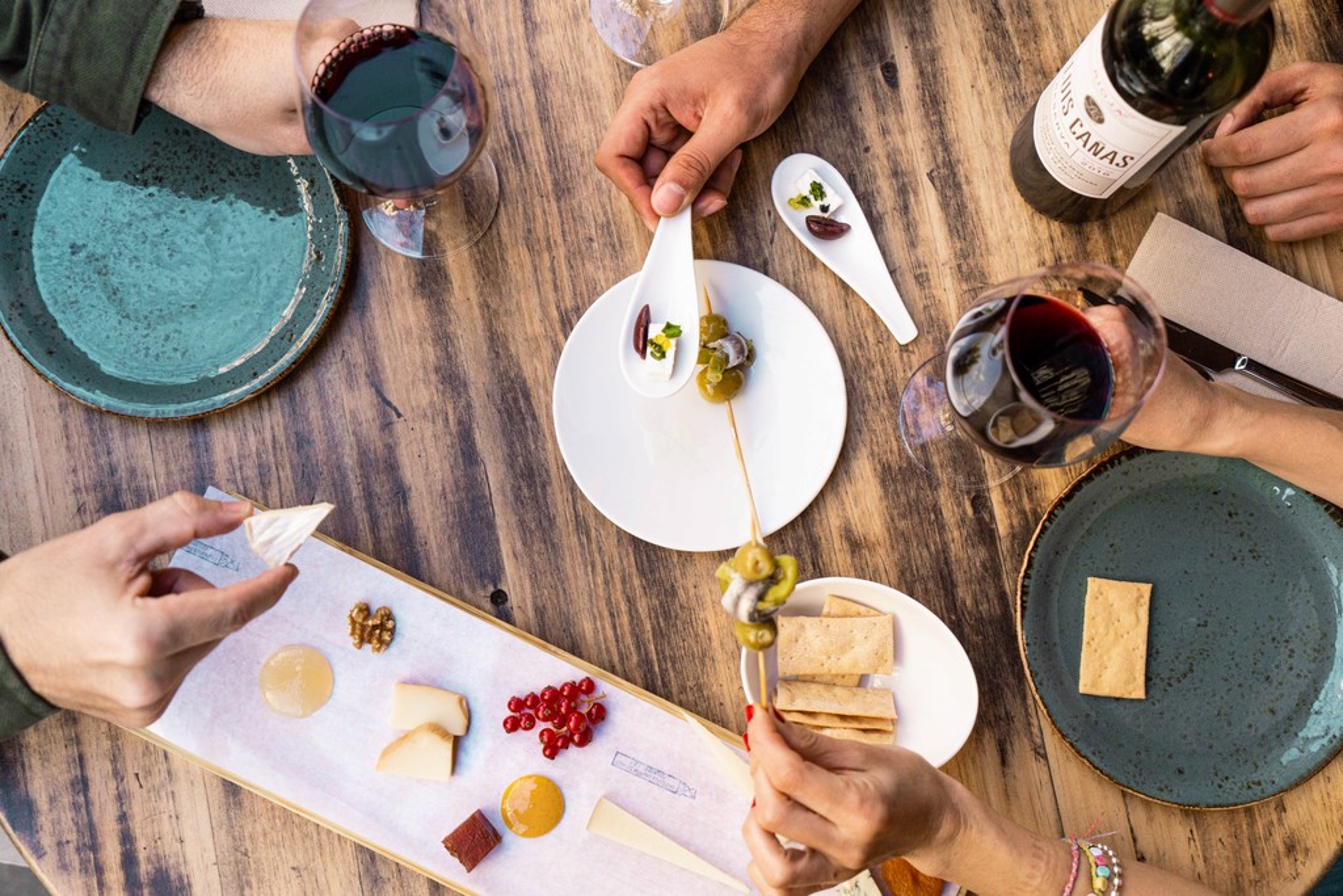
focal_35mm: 45
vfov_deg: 29.9
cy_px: 448
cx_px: 672
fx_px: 1679
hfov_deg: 43.6
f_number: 4
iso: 640
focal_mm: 45
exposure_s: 1/1000
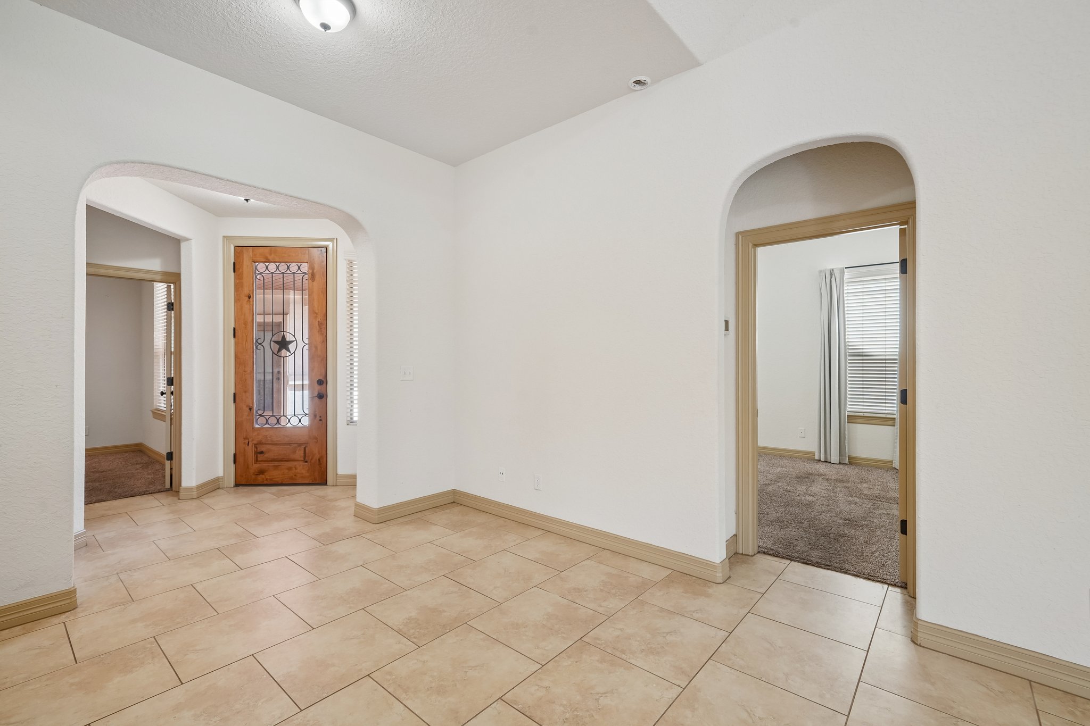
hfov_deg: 100.4
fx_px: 454
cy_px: 363
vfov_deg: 77.3
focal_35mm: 15
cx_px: 545
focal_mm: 15
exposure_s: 1/30
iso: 500
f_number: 8
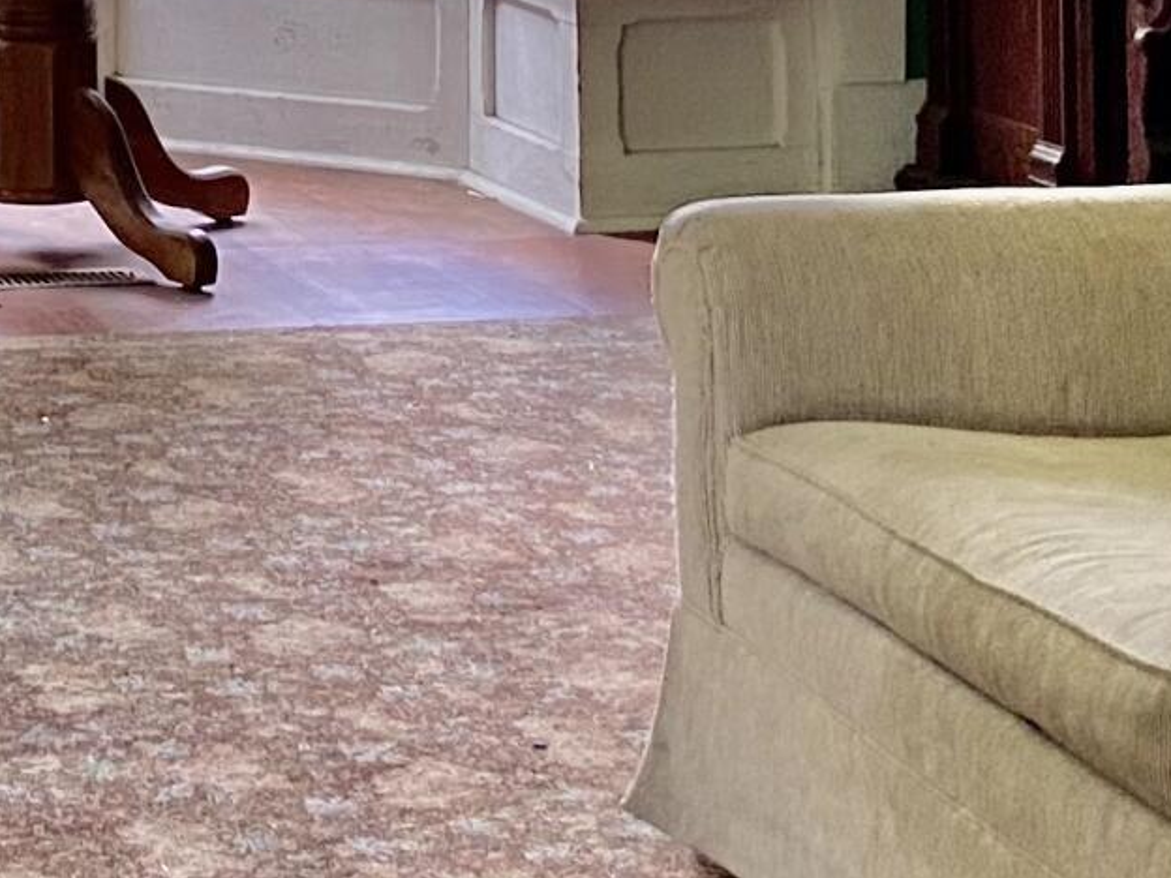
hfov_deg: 15.3
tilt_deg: -1.0
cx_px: -165
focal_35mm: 125
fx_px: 4229
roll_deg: -0.5
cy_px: -612
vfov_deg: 11.2
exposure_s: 1/80
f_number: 1.8
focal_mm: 4.25
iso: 125
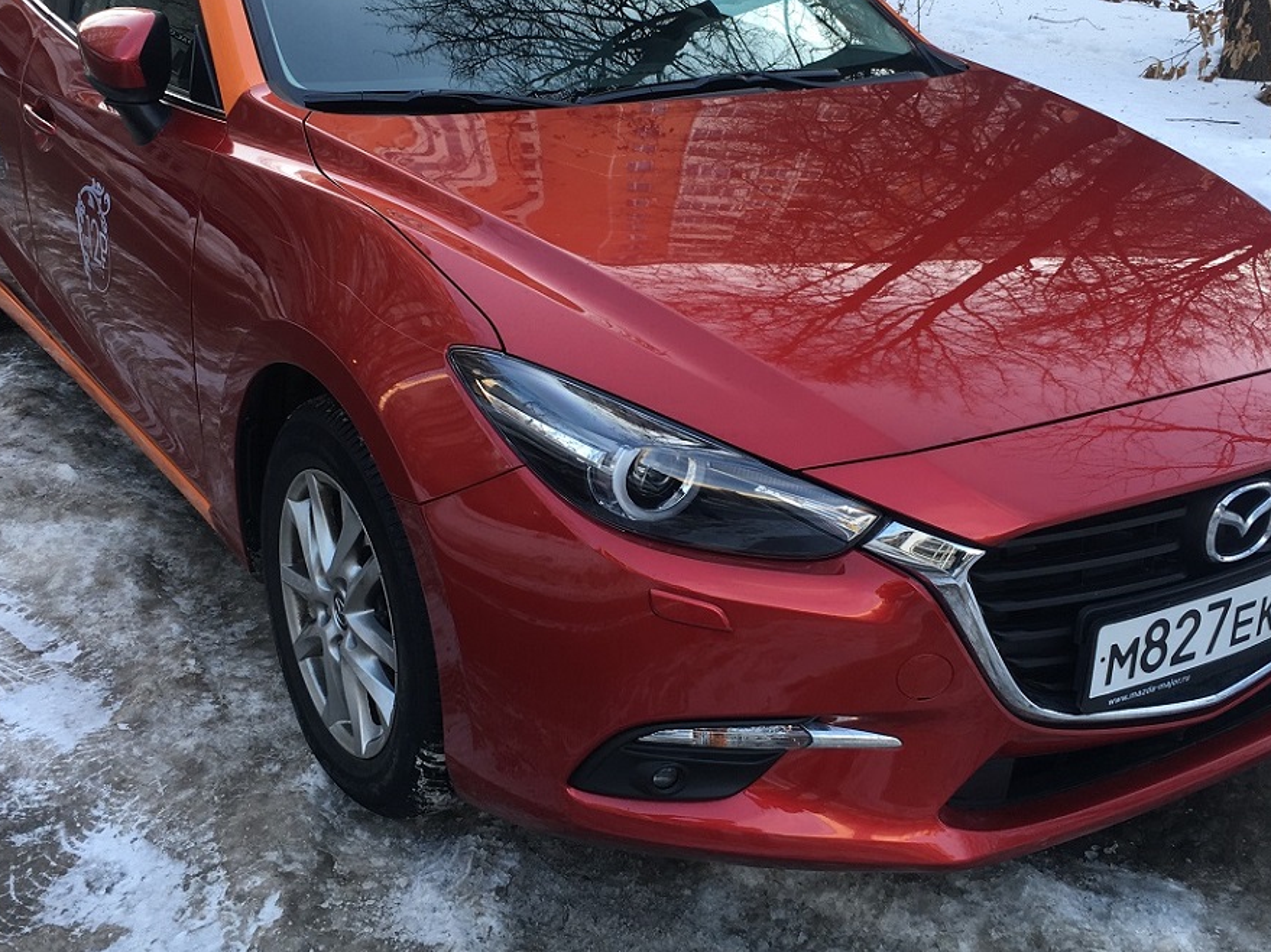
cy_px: 383
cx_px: 667
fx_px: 1615
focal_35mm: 44
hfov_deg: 42.9
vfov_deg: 32.8
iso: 25
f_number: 2.2
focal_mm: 4.15
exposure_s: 1/102
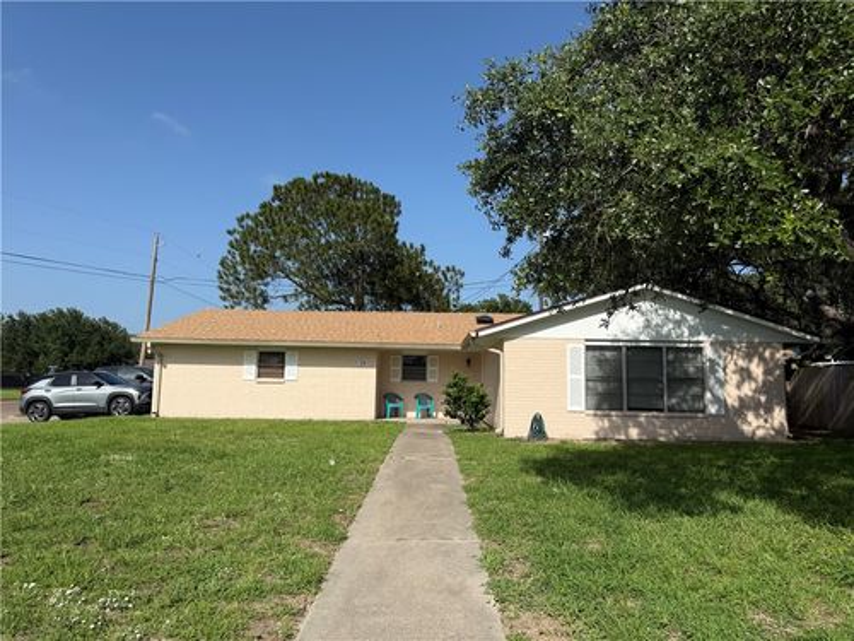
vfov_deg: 56.8
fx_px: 592
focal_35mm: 24
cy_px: 320
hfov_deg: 71.6
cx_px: 427
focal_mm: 6.76
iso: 80
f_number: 1.78
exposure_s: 1/5714
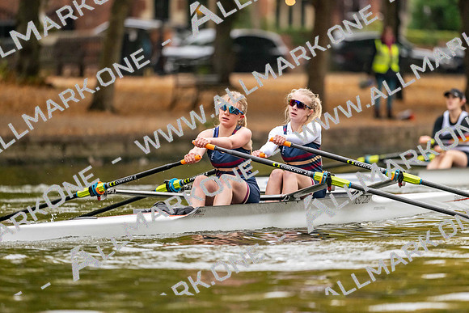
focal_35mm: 400
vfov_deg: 3.4
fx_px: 5212
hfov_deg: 5.2
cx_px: 234
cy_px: 156
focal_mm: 400
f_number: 4.5
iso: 4000
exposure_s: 1/2000
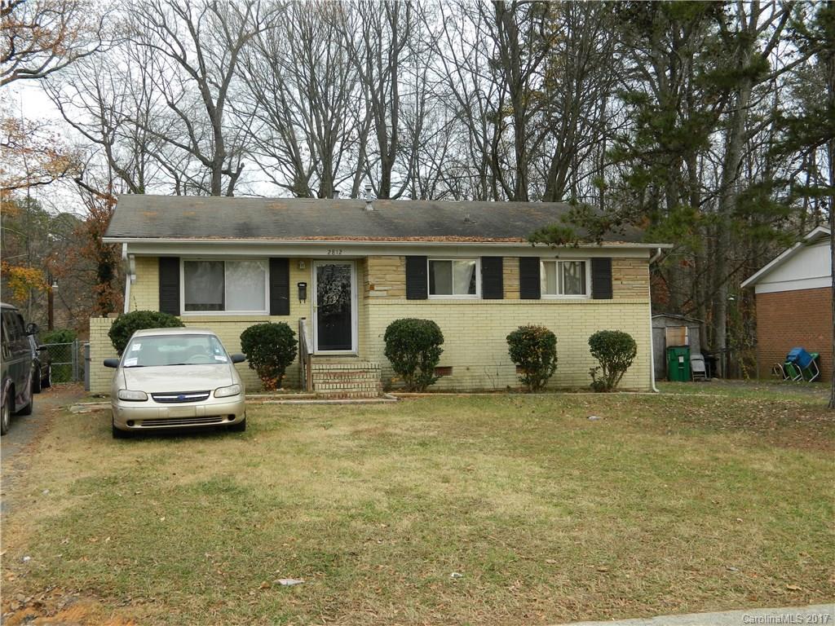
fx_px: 989
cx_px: 418
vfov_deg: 35.1
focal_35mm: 41
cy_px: 313
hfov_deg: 45.8
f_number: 3.5
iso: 80
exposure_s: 1/200
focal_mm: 7.3
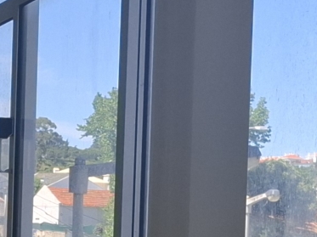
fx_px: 1446
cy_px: 299
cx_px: 116
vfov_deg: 9.2
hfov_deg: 12.5
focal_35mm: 158
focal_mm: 5.54
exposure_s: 1/987
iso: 50
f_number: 1.8
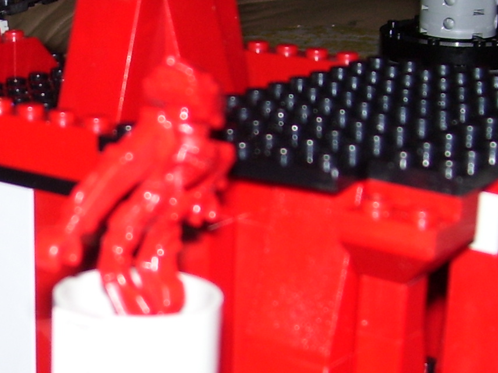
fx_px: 1395
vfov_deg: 15.2
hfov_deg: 19.6
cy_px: 233
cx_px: 0
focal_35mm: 97
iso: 80
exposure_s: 1/60
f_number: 2.7
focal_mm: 6
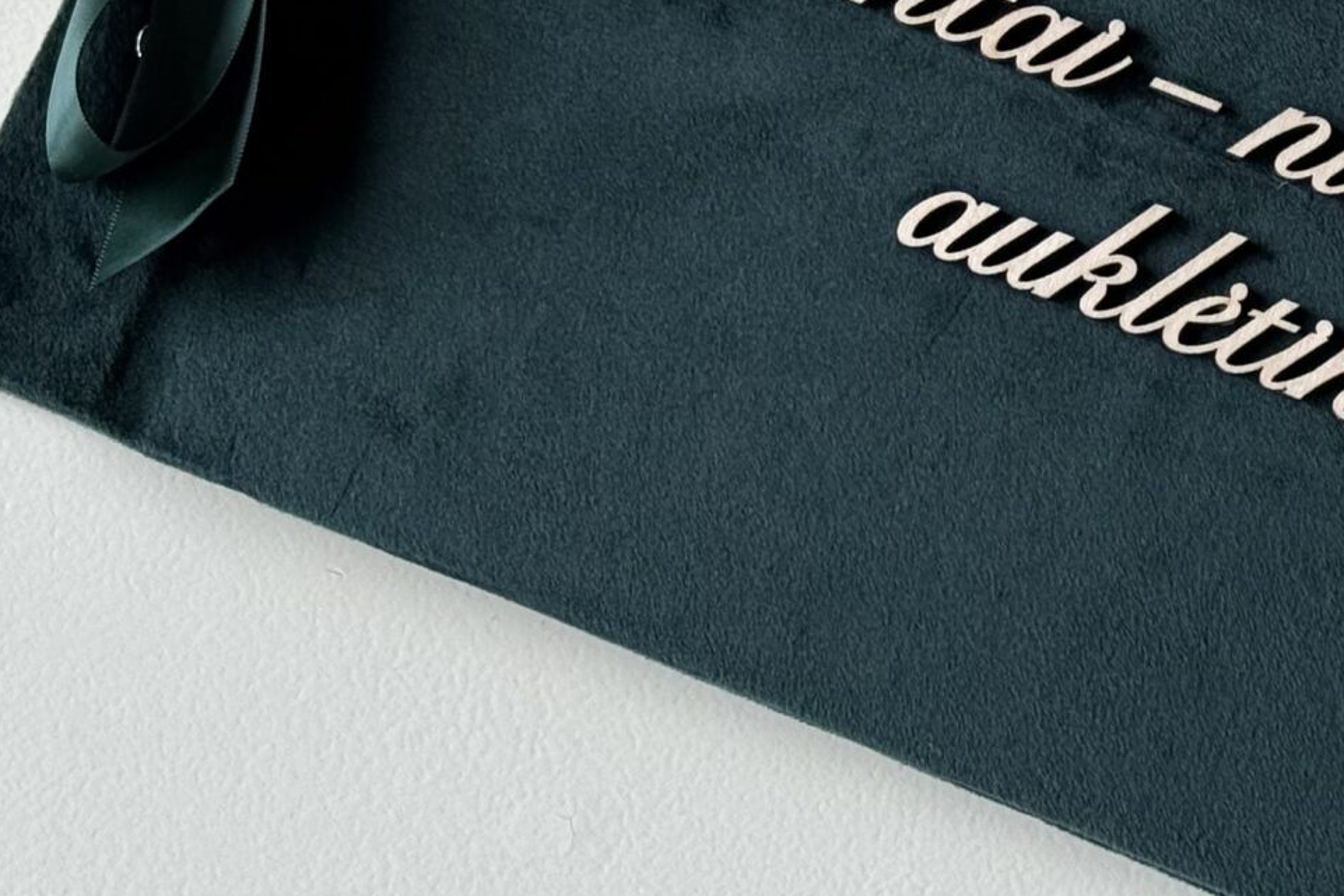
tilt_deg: -76.1
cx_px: 1144
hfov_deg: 15.3
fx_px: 4966
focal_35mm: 133
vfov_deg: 10.2
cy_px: -115
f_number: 1.78
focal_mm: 6.76
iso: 100
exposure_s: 1/175
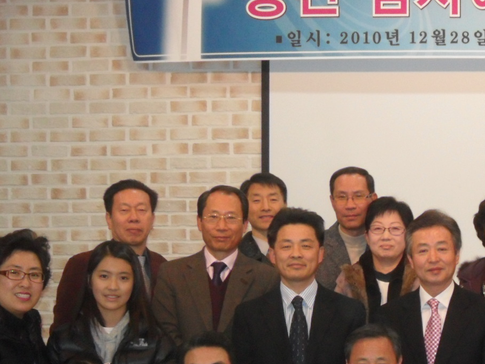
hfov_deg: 23.4
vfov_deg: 18.3
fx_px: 1107
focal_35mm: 79
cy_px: 340
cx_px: 513
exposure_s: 1/45
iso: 200
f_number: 2.8
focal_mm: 6.2
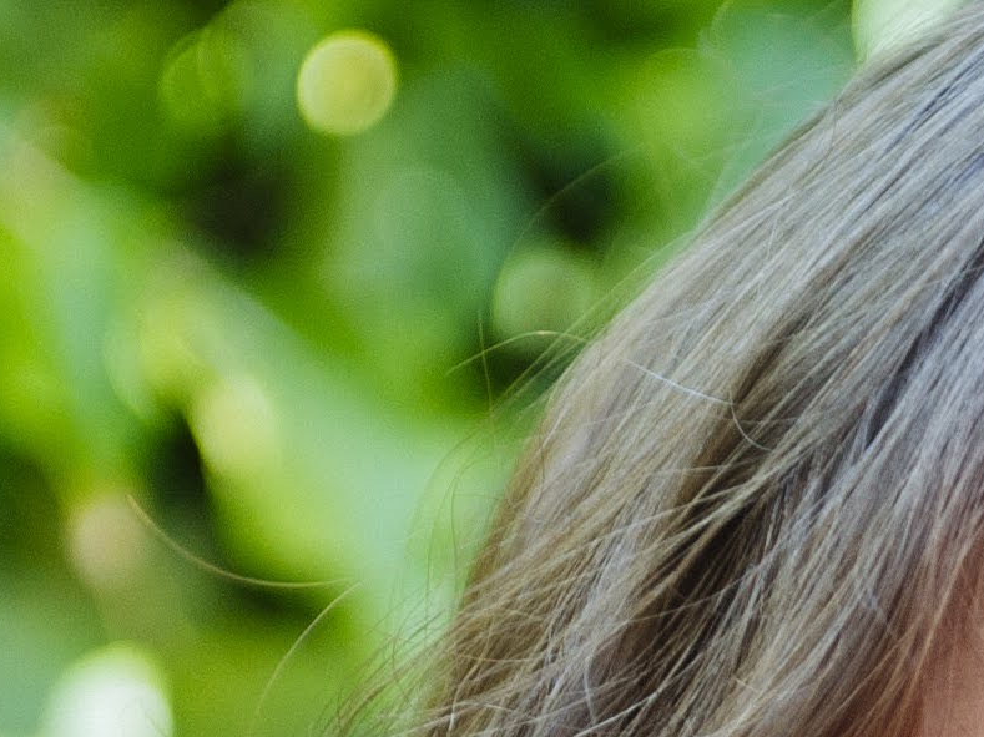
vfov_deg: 4.1
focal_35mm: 363
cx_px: 1362
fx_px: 10314
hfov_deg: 5.4
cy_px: 1127
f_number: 2.8
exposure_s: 1/320
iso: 320
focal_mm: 70
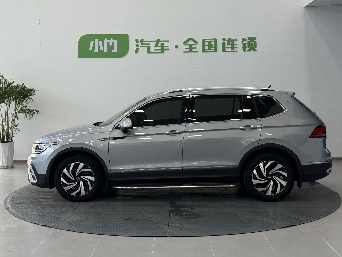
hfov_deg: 39.7
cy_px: 128
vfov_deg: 30.3
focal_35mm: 48
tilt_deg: -2.4
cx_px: 171
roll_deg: -0.2
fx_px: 474
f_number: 1.78
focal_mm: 6.76
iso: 160
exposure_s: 1/239
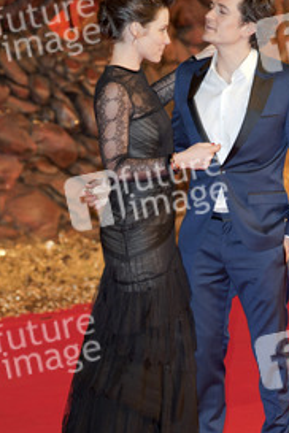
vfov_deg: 10.4
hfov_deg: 6.9
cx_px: 193
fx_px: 2384
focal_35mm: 198
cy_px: 273
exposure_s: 1/160
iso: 1000
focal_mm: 135
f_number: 5.6
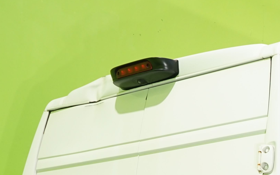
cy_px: 290
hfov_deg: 17.7
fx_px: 862
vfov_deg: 11.0
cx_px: 326
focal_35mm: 113
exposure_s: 1/30
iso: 800
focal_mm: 30
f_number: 5.6
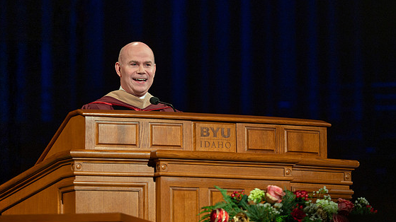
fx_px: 2771
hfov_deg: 8.2
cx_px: 156
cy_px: 77
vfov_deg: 4.6
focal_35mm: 264
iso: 640
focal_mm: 190
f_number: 2.8
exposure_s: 1/100
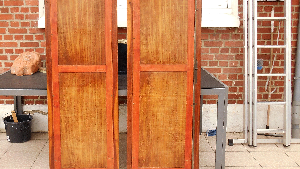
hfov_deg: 51.6
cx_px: 148
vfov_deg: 30.3
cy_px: 67
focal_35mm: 39
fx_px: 310
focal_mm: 6.3
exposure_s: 1/50
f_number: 3.7
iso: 80
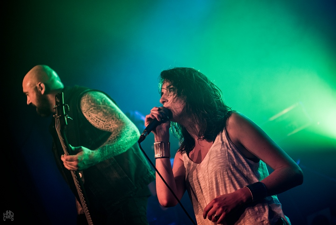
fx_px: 654
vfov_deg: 19.5
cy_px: 112
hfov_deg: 28.8
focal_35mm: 70
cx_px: 168
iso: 800
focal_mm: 70
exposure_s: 1/100
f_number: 2.8
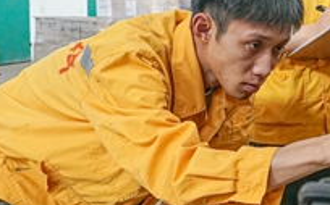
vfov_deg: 18.0
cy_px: 109
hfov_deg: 26.6
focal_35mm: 72
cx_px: 351
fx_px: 647
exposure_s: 1/200
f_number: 6.3
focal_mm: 24
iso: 2000
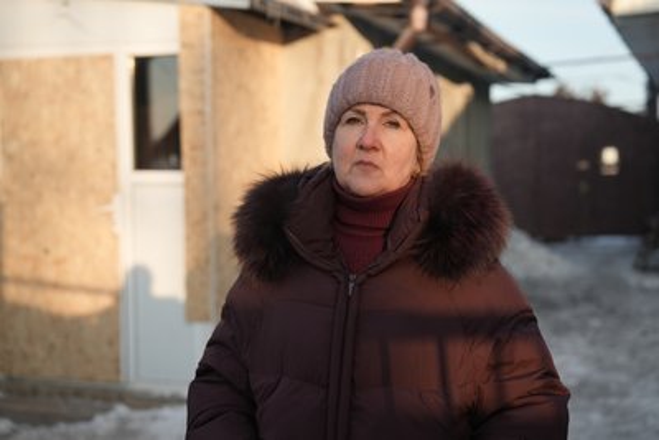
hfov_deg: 39.6
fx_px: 916
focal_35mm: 50
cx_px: 330
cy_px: 220
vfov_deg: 27.0
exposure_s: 1/200
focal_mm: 50
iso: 400
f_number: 2.8
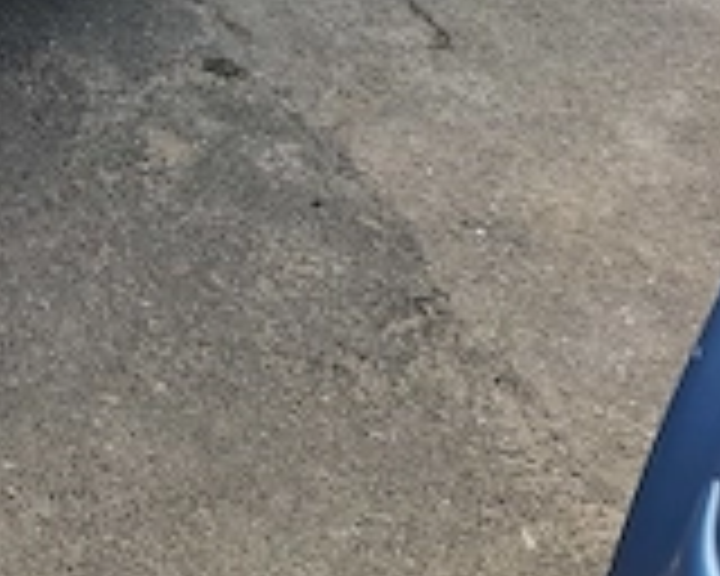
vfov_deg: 16.7
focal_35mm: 84
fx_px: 1790
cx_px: -396
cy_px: -270
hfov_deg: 19.5
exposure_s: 1/1055
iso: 50
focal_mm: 5.54
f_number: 1.8
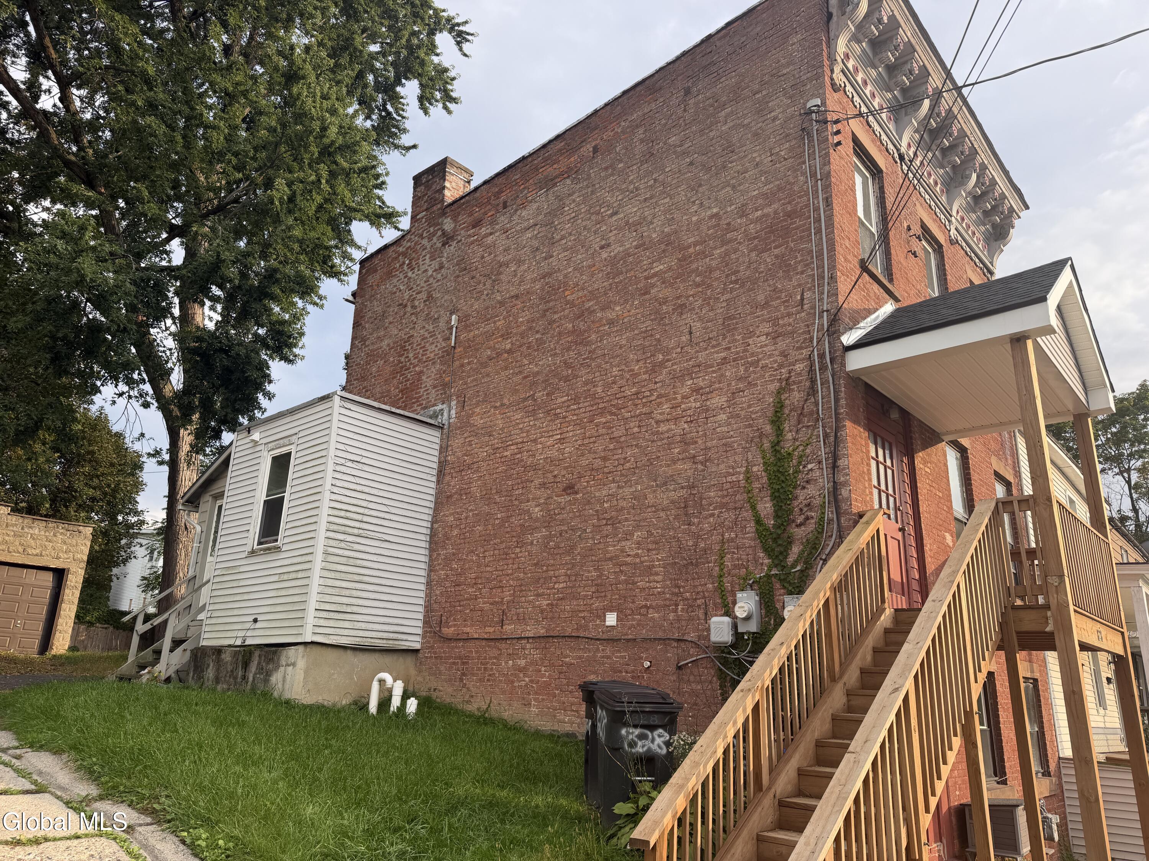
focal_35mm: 24
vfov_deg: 56.8
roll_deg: -1.7
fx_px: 797
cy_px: 430
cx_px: 574
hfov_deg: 71.6
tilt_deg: +18.7
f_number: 1.78
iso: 80
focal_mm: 6.76
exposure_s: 1/955
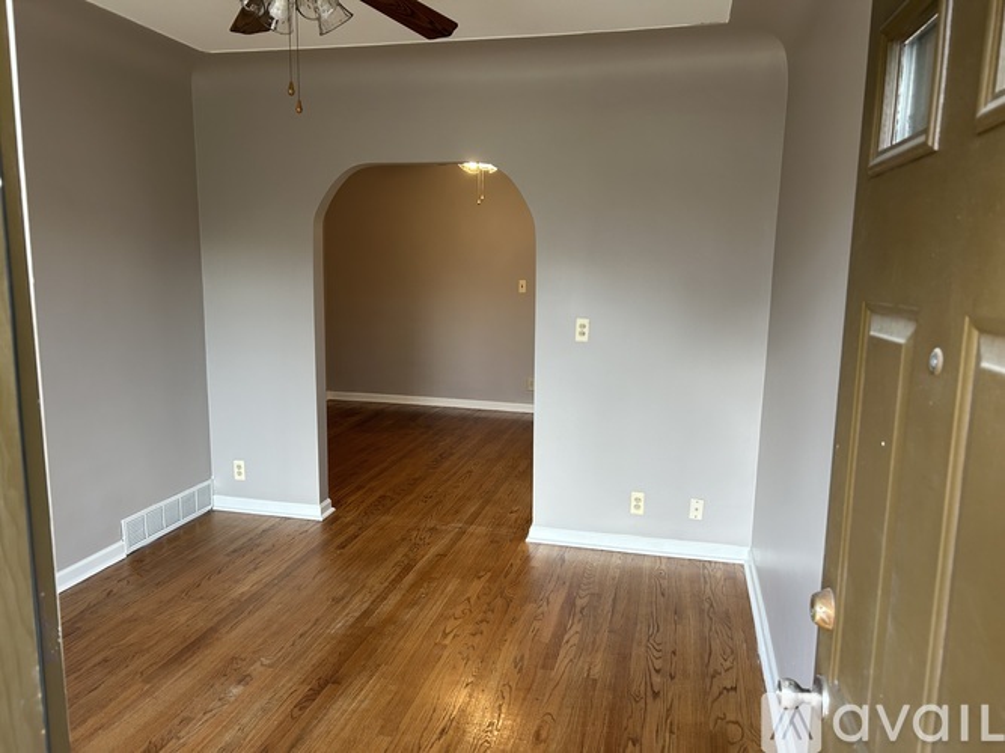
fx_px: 755
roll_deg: +0.7
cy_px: 376
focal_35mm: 26
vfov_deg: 53.0
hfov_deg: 67.3
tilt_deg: -11.3
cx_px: 502
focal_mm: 5.7
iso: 100
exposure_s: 1/120
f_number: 1.5
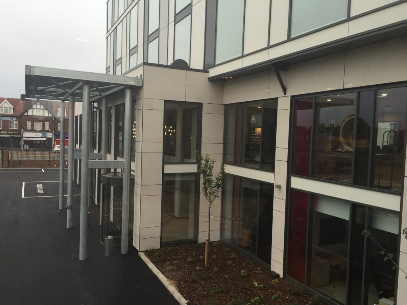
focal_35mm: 29
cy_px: 152
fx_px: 341
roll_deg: -3.0
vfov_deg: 48.2
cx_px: 204
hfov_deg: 61.7
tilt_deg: -4.0
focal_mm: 4.15
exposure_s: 1/100
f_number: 2.2
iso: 40
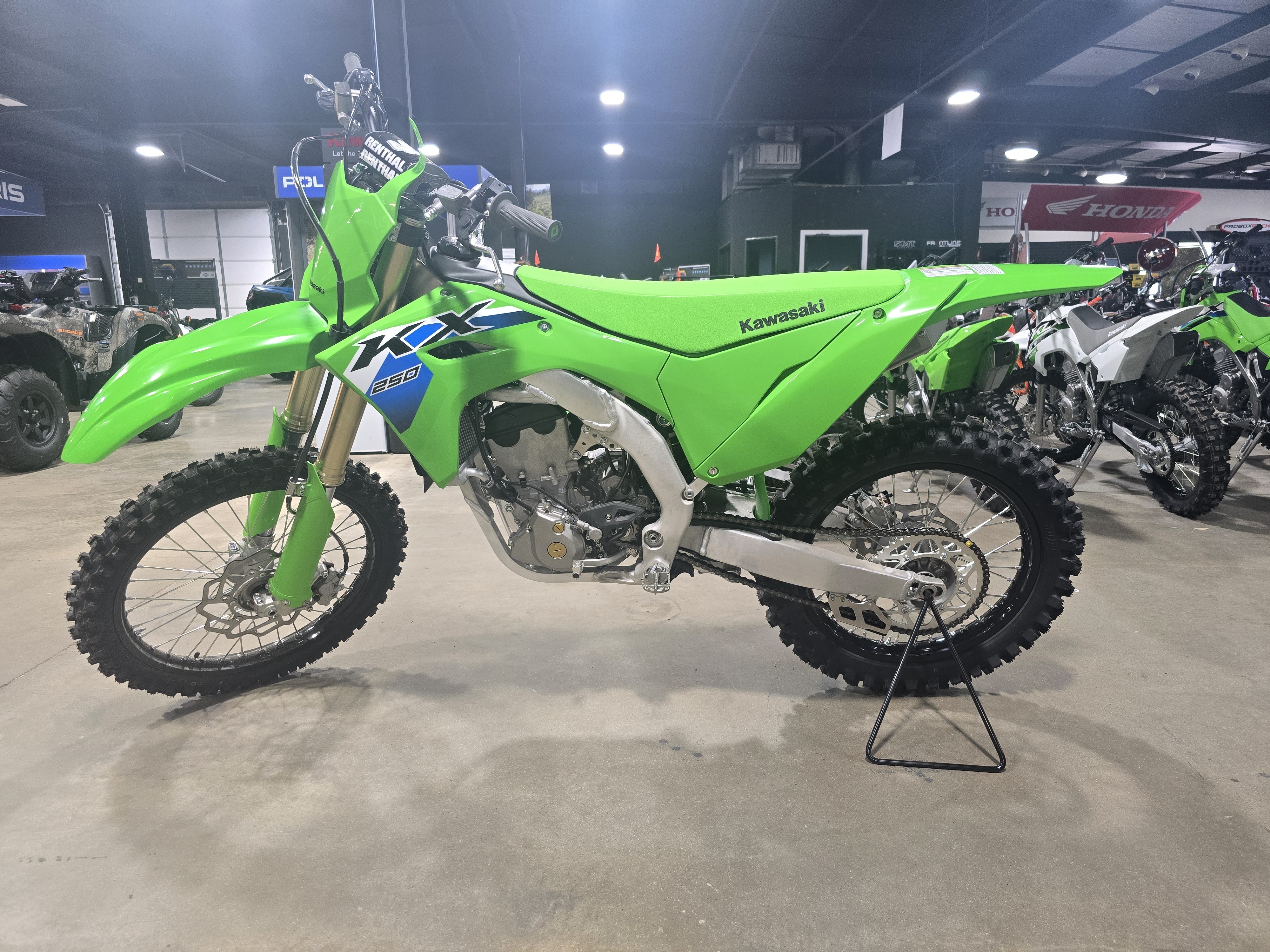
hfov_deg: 73.9
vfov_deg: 58.9
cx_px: 635
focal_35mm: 23
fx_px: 844
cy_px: 476
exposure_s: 1/120
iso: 200
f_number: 1.7
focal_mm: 6.3
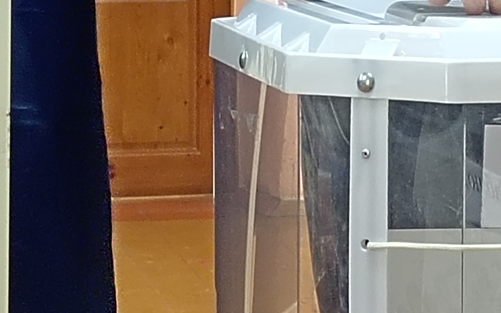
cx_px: 487
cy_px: -45
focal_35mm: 193
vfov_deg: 6.8
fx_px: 2635
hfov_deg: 10.8
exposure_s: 1/50
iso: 784
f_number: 1.9
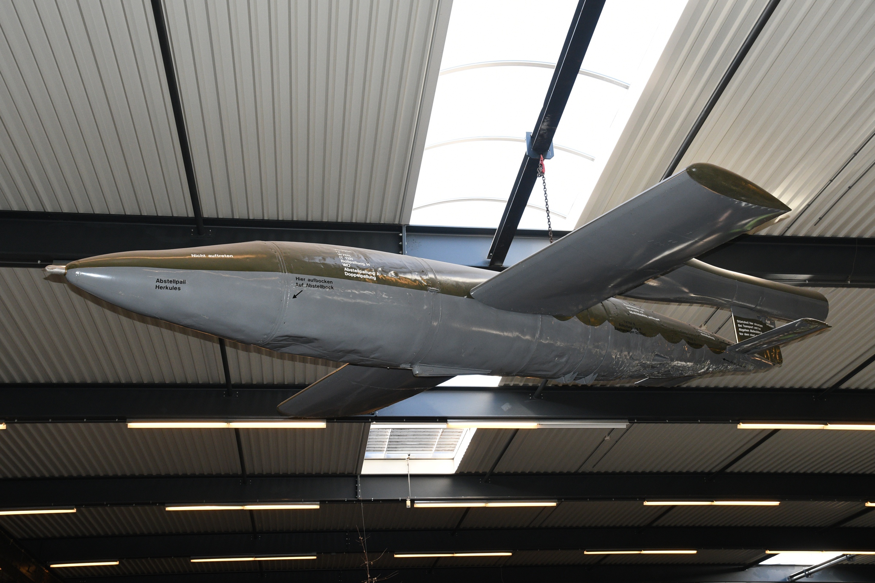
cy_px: 292
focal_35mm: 39
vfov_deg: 34.2
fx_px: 948
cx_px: 438
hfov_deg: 49.6
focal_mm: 26
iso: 1000
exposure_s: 1/250
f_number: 5.6
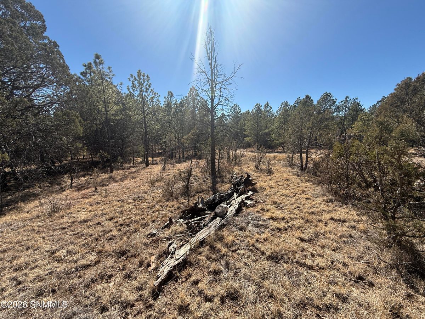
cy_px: 160
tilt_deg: -9.3
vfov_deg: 85.7
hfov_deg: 102.1
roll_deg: +0.7
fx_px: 172
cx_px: 212
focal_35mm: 14
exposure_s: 1/1339
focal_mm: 2.22
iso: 50
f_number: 2.2
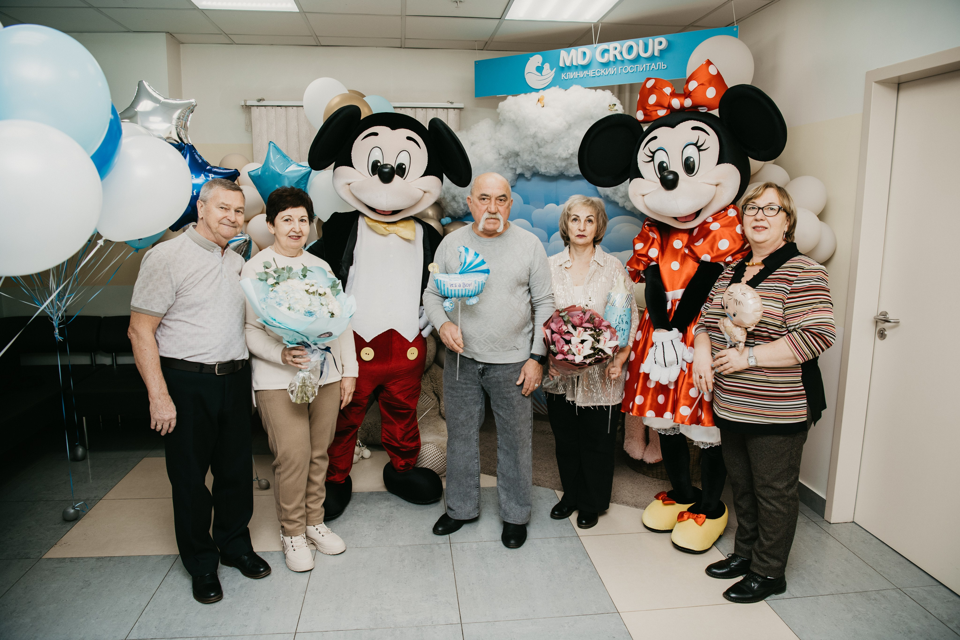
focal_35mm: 24
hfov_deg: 73.7
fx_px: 640
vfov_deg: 53.1
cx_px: 480
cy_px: 320
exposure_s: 1/160
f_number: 4
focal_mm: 24
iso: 160
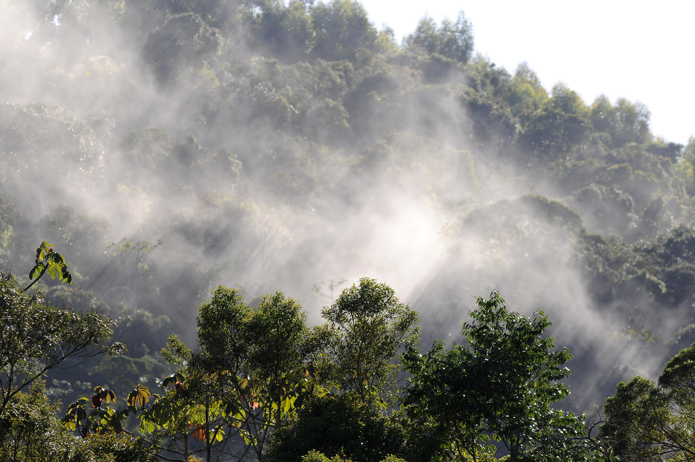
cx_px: 348
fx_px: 8676
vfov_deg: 3.0
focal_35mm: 450
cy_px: 231
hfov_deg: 4.6
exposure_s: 1/800
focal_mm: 300
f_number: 9
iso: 250
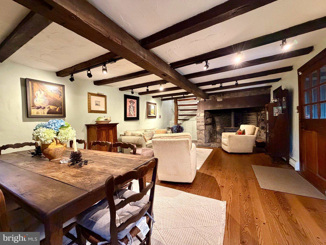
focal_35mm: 14
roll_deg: +3.6
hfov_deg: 102.1
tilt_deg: -1.5
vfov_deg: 85.7
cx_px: 163
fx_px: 132
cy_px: 122
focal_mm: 2.22
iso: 640
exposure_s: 1/60
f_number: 2.2
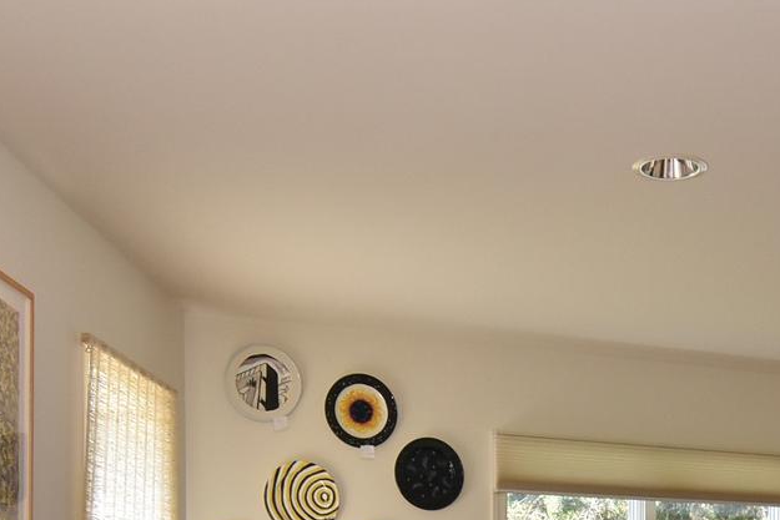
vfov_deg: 20.8
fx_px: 1279
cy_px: 686
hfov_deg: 33.2
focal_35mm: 59
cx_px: 593
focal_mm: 12
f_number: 9
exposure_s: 1/125
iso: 800
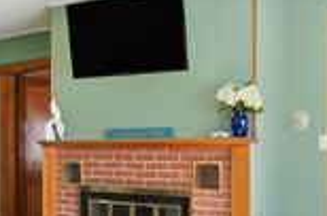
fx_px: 486
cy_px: 140
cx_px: 117
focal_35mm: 54
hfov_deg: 36.9
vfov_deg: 25.0
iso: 800
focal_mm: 11
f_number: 7.1
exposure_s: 1/1250
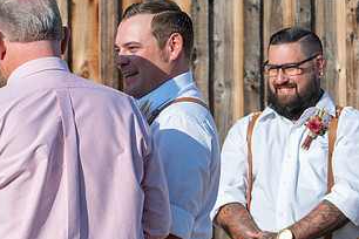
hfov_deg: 8.9
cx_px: 26
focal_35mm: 230
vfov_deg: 6.0
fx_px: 2293
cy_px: 98
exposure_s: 1/800
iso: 100
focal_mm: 103
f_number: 4
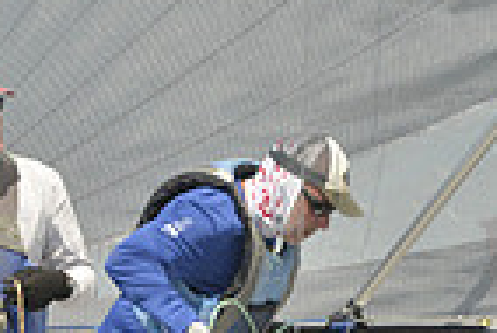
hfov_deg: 1.3
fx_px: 22609
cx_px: 301
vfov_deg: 0.8
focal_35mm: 1636
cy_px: 429
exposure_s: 1/1000
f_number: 6.3
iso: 200
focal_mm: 400
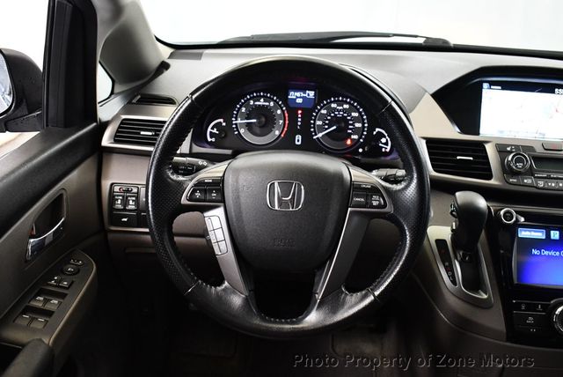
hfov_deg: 53.1
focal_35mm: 36
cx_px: 282
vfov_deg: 36.9
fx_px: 563
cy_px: 188
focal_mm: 18
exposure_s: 1/80
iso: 3200
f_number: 3.5
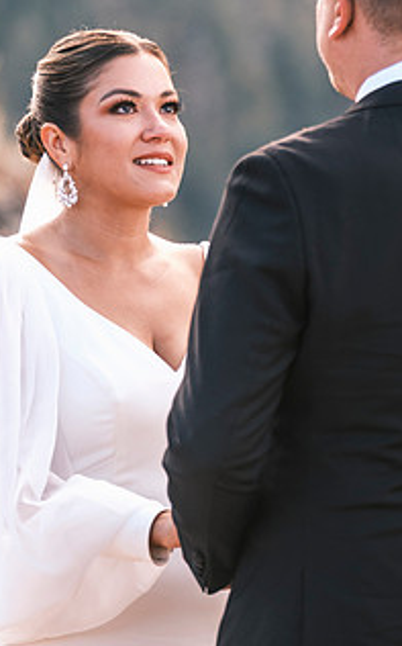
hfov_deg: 3.5
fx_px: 6638
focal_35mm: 378
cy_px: 225
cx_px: 203
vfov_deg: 5.6
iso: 400
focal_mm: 124.3
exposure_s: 1/400
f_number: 2.8
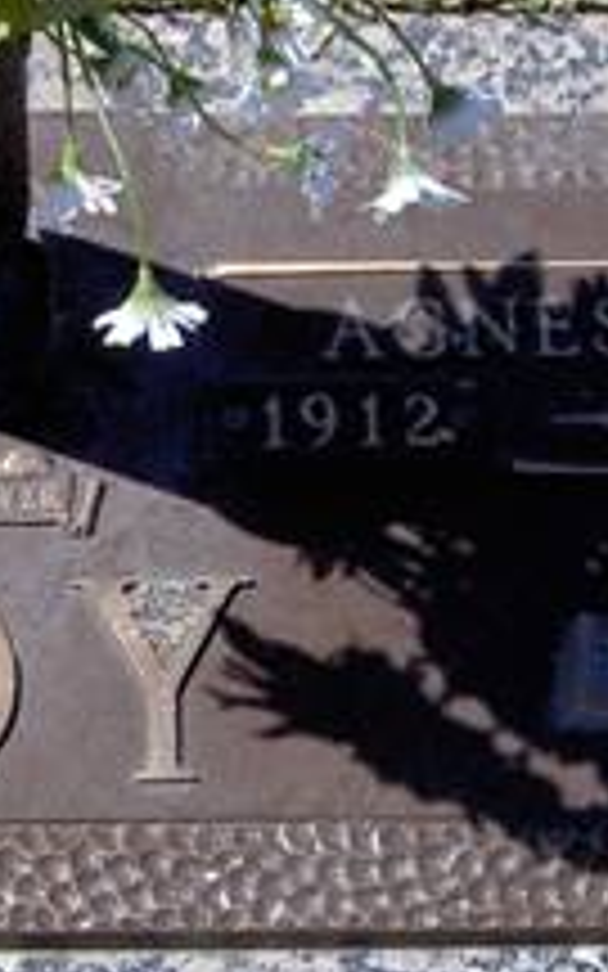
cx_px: -27
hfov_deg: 8.9
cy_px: 639
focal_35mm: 147
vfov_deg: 14.2
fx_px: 3897
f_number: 4.7
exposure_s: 1/500
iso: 100
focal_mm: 8
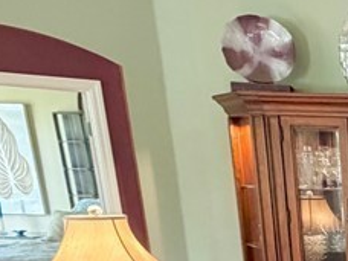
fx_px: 633
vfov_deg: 21.2
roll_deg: -0.5
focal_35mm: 63
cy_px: 334
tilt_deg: -15.3
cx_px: 577
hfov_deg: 22.5
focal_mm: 2.22
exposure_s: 1/60
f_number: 2.2
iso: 500
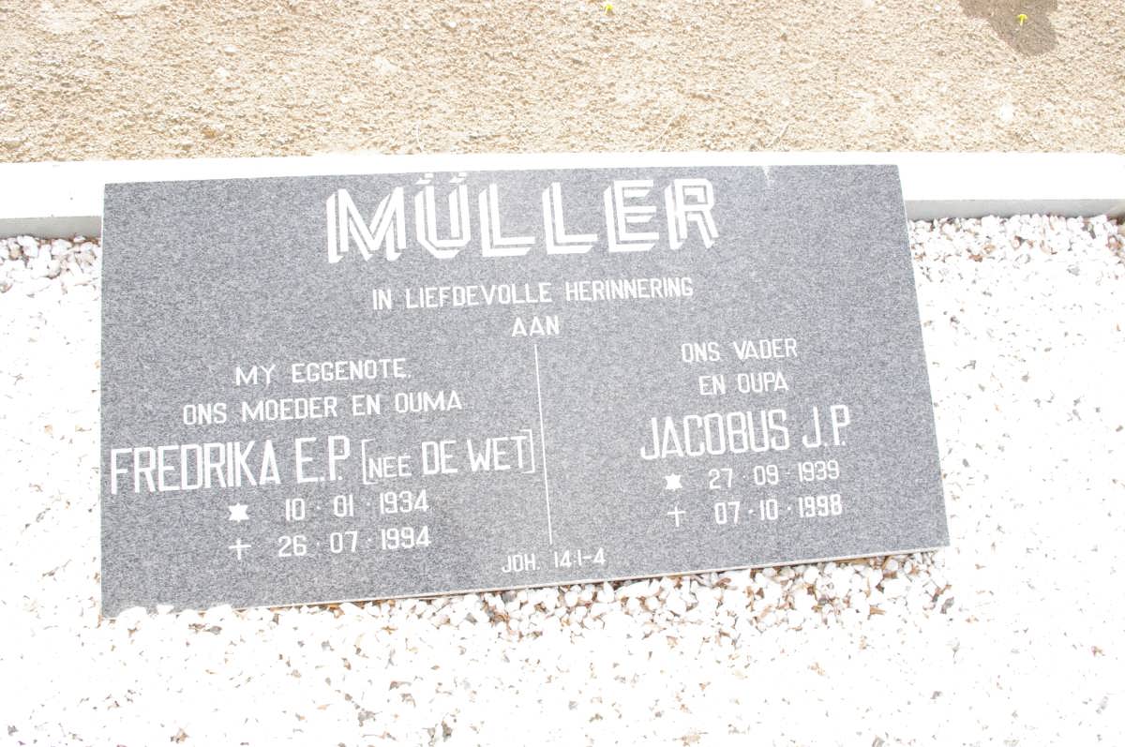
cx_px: 562
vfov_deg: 43.5
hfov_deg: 62.0
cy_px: 374
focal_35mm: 30
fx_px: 936
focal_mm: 20
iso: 800
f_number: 11
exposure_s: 1/125
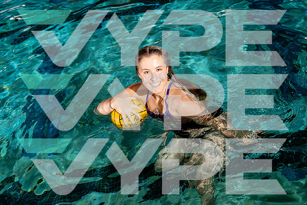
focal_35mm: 41
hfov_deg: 47.4
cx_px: 154
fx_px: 350
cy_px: 102
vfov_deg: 32.6
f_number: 4
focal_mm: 41
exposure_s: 1/250
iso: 100
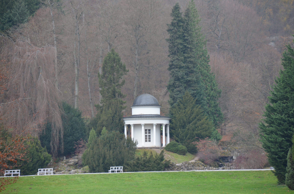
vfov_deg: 6.8
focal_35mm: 202
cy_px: 97
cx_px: 147
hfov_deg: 10.2
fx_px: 1650
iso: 720
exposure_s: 1/250
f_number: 5.6
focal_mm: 135
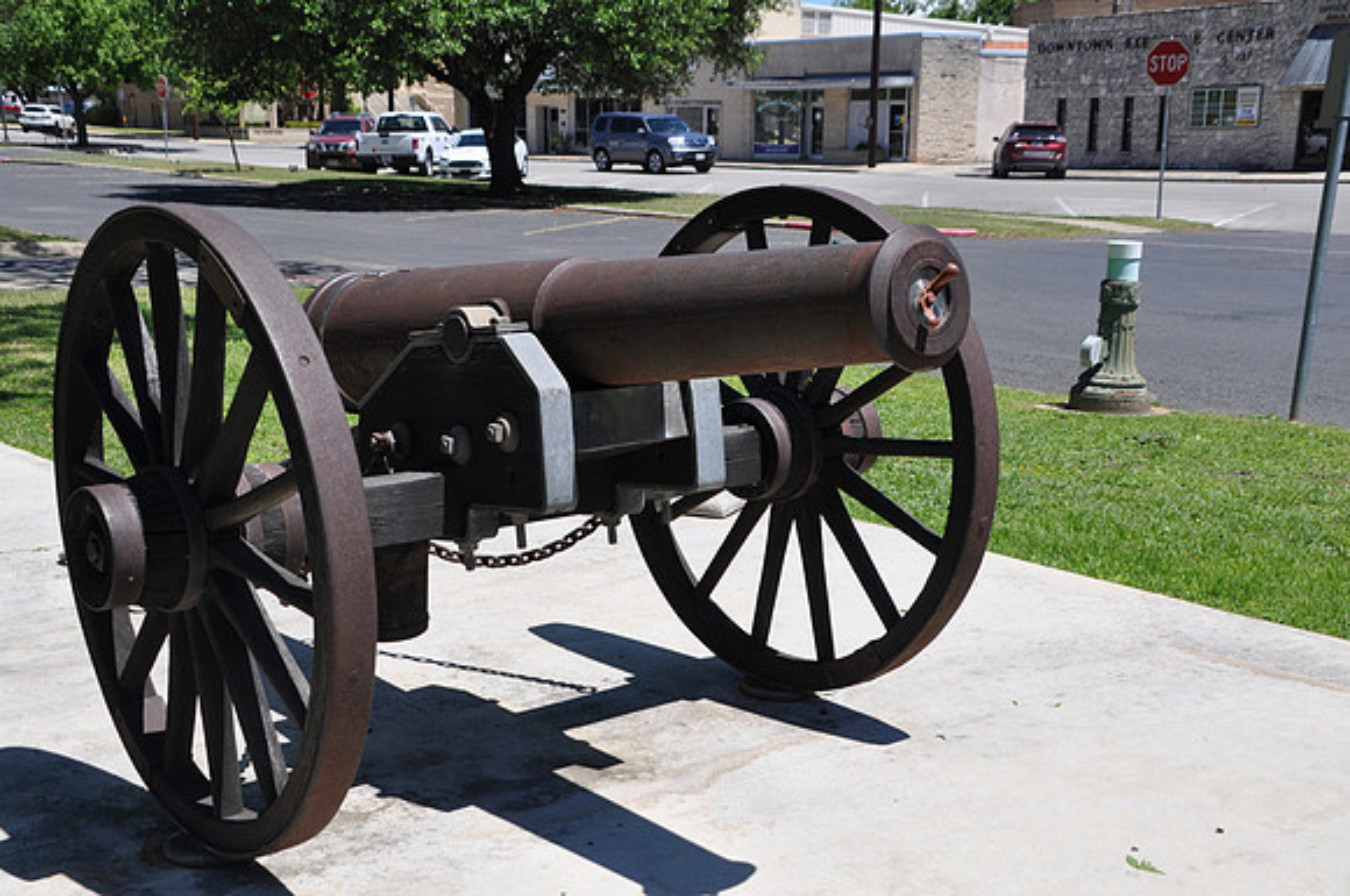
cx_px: 675
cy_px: 448
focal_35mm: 48
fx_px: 1797
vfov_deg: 28.0
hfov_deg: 41.2
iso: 200
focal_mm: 32
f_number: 8
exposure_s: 1/250
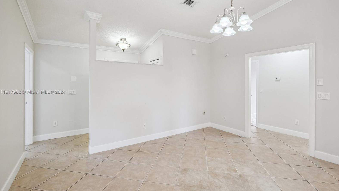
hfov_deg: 99.4
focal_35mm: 16
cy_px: 92
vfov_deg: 67.1
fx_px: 144
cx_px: 169
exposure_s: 1/45
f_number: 7.1
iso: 1600
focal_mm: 10
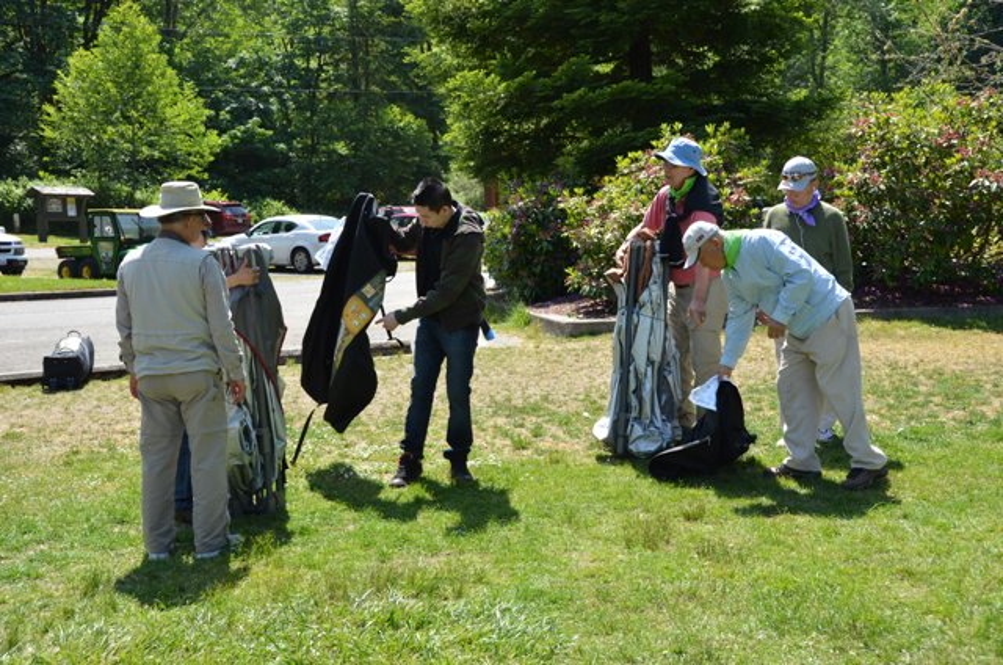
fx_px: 1335
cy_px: 332
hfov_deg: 41.2
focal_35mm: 48
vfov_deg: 28.0
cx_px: 502
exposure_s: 1/250
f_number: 8
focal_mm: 32
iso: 200
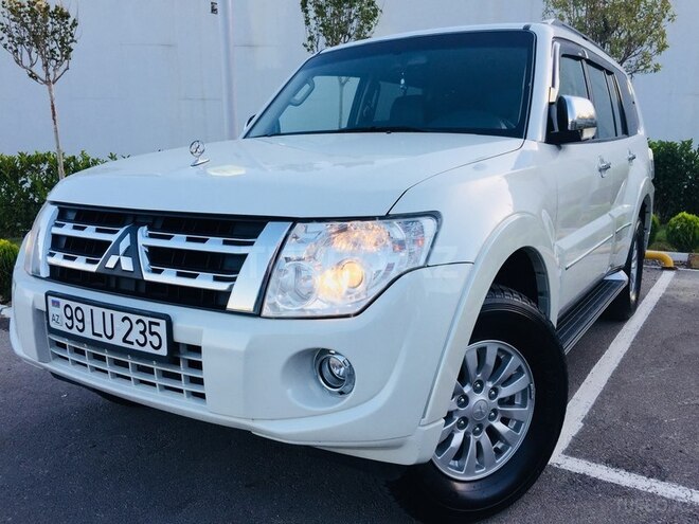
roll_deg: +0.1
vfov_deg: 48.2
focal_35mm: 29
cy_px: 262
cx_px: 350
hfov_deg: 61.7
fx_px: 586
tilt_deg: -9.8
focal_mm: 4.15
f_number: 2.2
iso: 32
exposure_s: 1/388
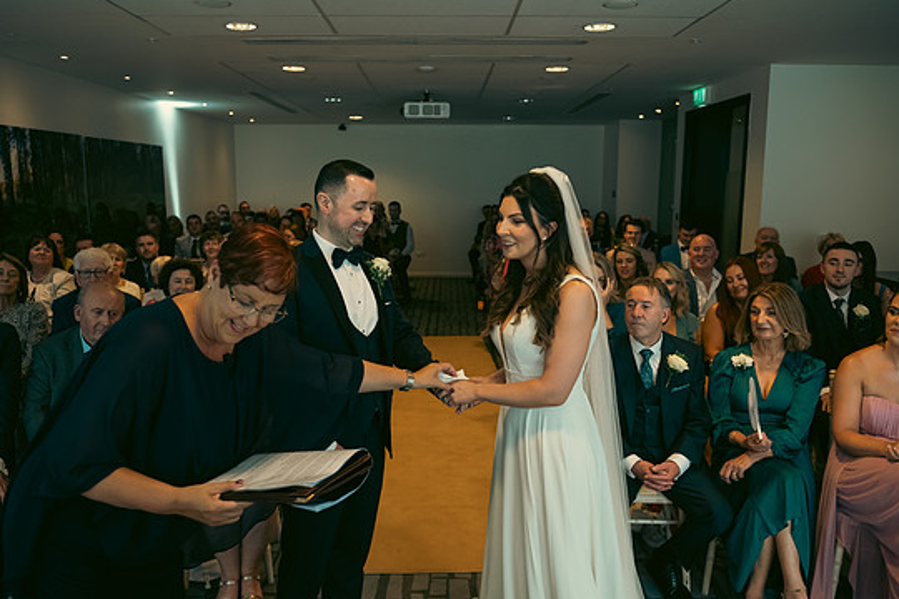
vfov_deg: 44.9
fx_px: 724
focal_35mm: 29
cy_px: 315
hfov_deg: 63.7
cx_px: 443
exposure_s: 1/160
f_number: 3.5
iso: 1000
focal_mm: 27
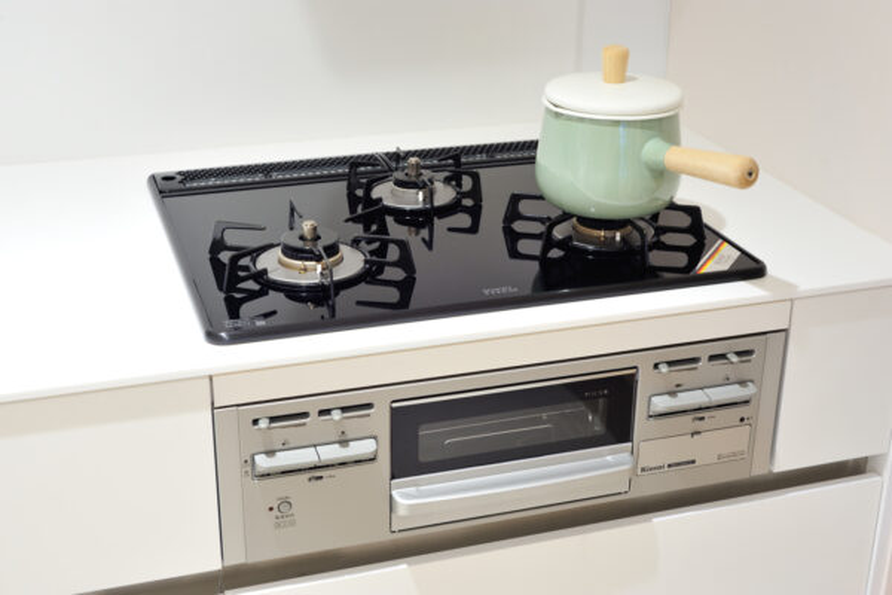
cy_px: 298
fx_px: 1239
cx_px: 446
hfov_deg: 39.6
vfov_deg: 27.0
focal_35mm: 50
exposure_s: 1/2
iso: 200
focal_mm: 50
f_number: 8
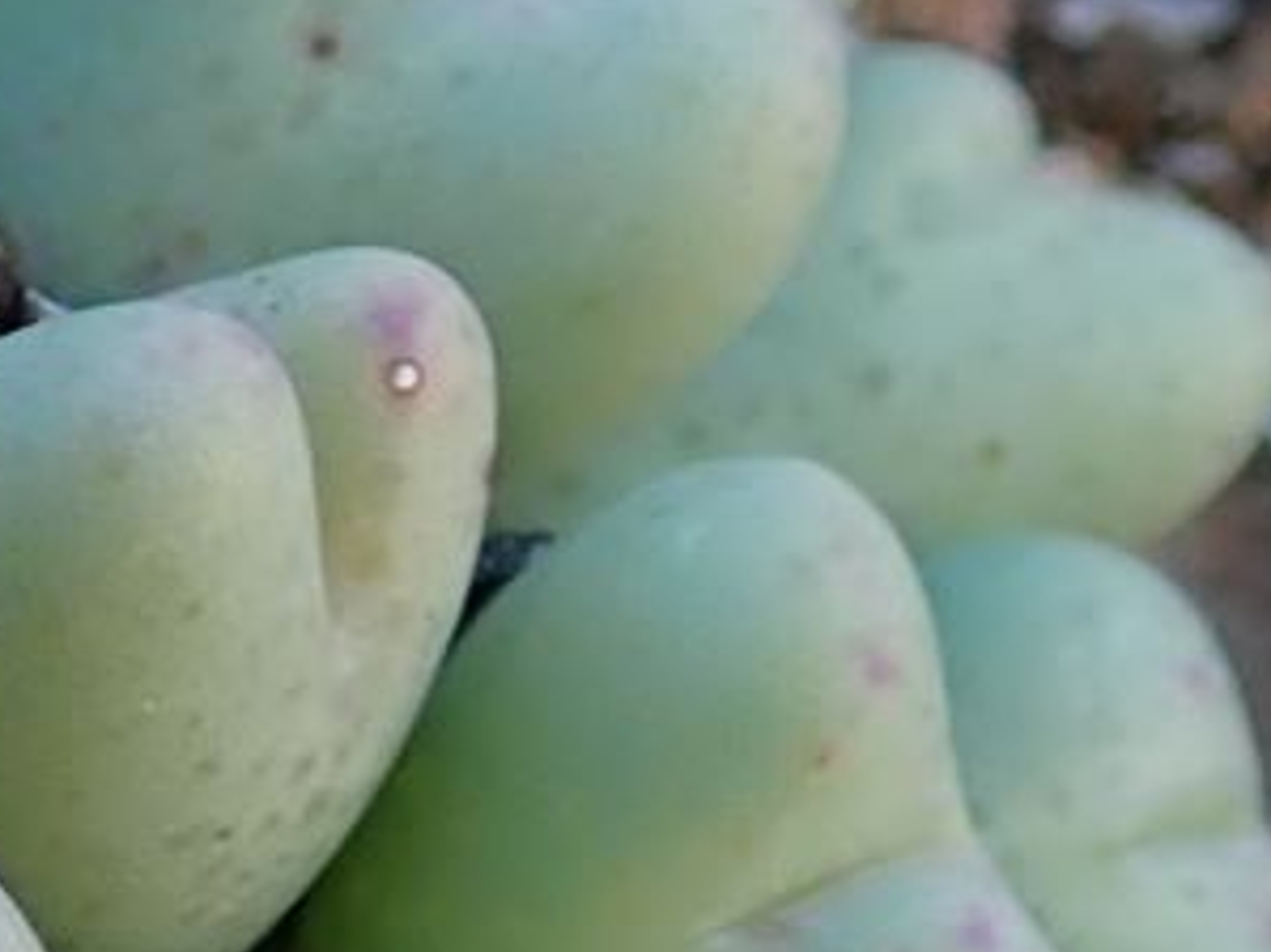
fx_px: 7377
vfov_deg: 7.3
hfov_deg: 9.6
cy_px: 1190
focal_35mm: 201
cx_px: -438
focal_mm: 5.5
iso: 125
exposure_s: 1/125
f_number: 2.3
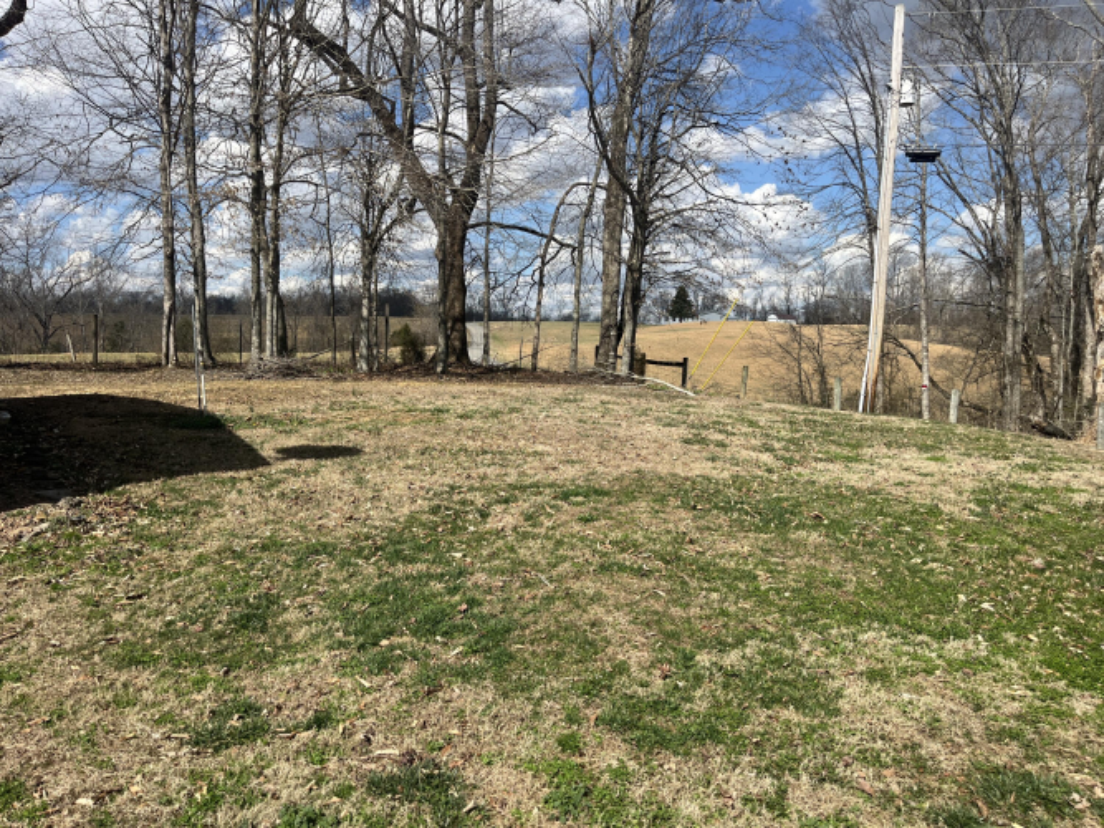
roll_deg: +0.2
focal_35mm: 26
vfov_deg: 53.0
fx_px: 829
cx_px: 552
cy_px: 414
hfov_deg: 67.3
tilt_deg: -6.6
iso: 50
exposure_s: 1/4149
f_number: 1.6
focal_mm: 5.1
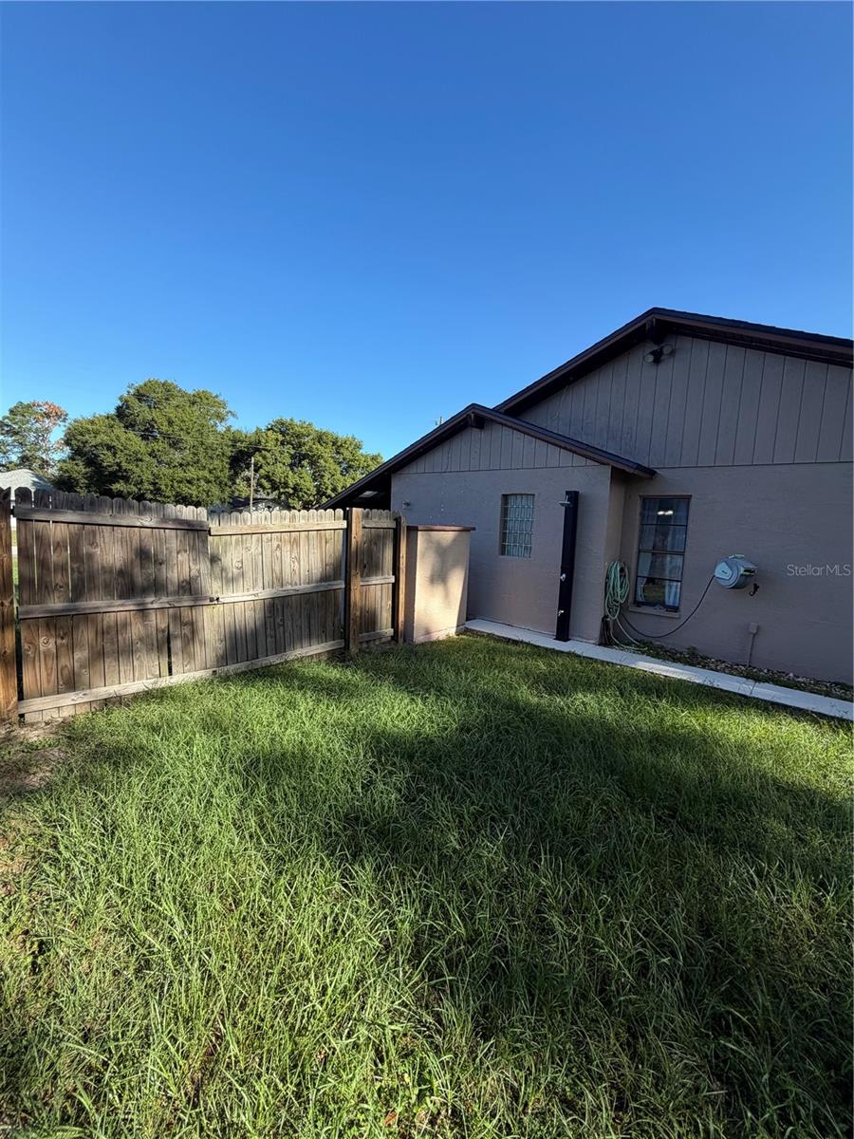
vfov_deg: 102.1
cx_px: 427
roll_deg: -4.1
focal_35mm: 14
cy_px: 570
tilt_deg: -5.8
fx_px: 461
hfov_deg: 85.7
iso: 40
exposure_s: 1/607
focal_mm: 2.22
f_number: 2.2
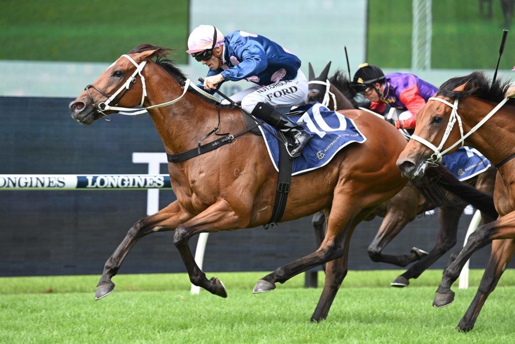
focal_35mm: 250
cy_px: 172
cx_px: 258
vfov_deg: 5.5
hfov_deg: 8.2
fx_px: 3577
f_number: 5.6
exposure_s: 1/1600
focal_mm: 250
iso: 1000
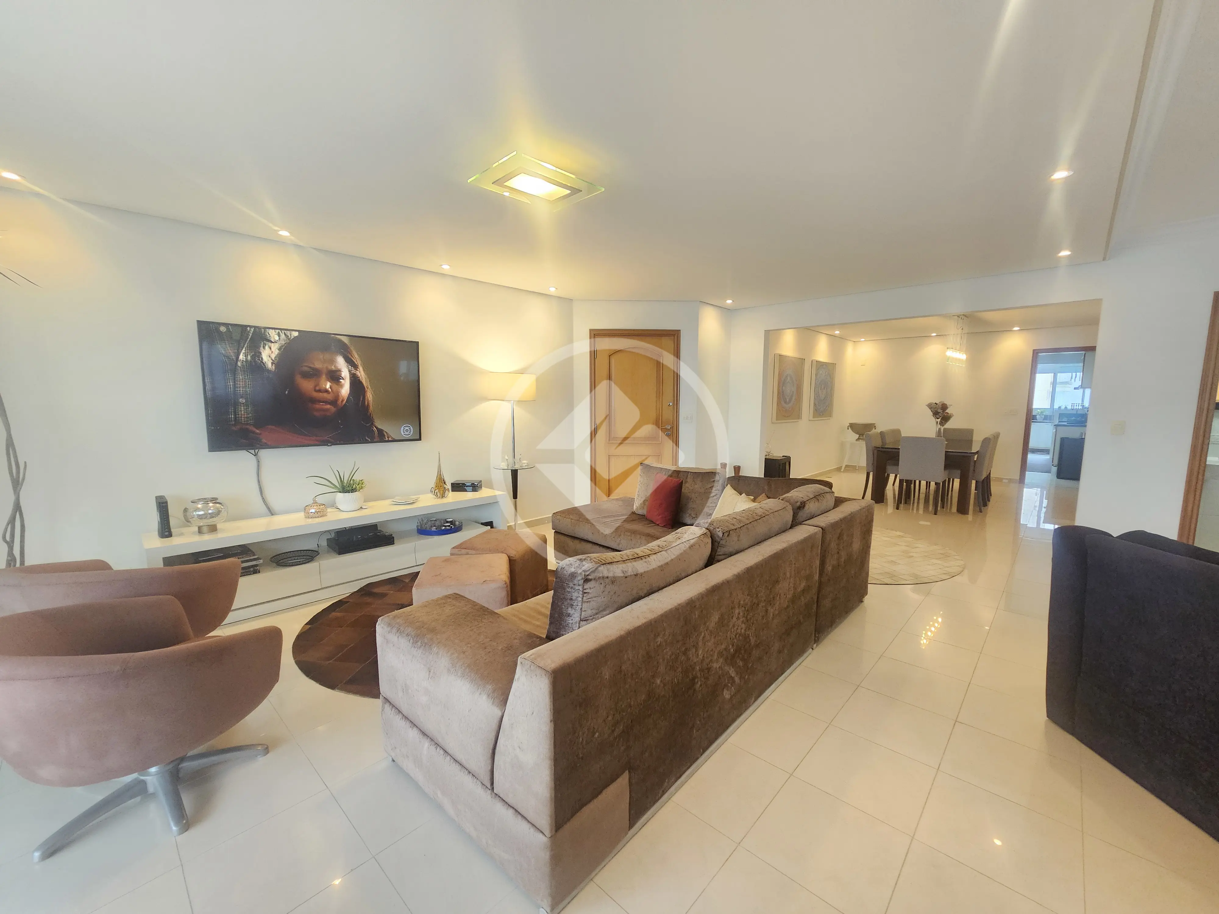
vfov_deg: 89.9
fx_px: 458
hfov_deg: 106.2
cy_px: 457
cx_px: 610
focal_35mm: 13
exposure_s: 1/60
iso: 400
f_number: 2.2
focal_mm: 2.2
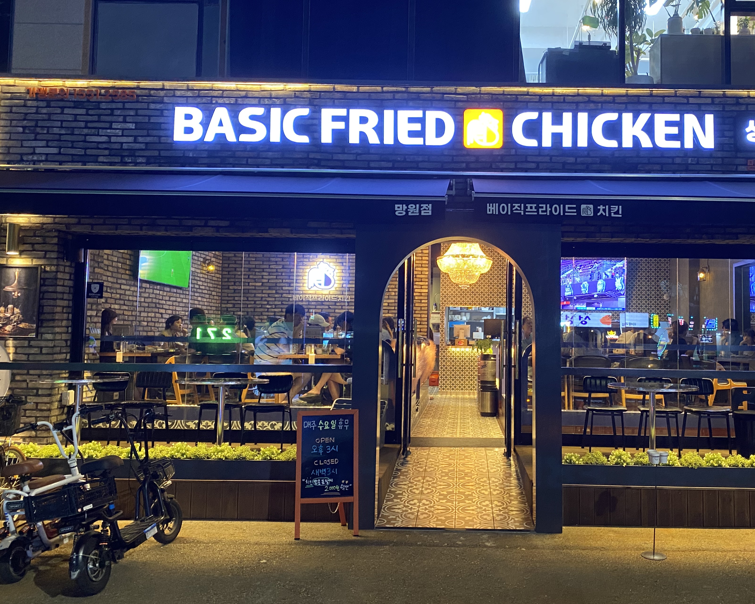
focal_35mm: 32
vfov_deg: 45.8
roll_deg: -1.8
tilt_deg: +2.9
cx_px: 457
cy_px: 303
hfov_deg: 55.2
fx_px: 715
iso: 400
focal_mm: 4.25
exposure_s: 1/40
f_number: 1.8
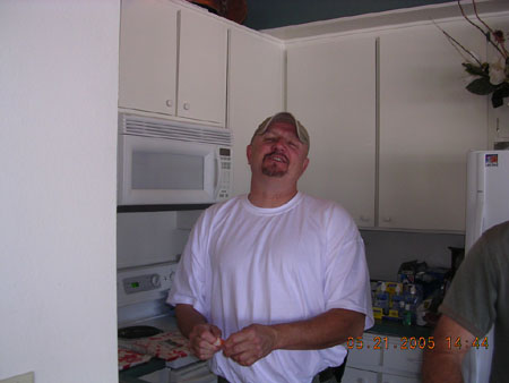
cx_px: 254
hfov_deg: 49.0
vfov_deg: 37.8
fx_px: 559
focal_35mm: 38
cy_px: 192
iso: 100
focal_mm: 5.8
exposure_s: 1/30
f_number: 2.8
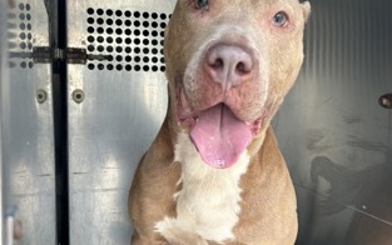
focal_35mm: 37
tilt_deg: -8.6
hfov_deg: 52.7
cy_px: 118
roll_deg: -2.6
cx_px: 196
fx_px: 395
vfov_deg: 34.5
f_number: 1.5
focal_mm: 5.7
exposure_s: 1/137
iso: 32
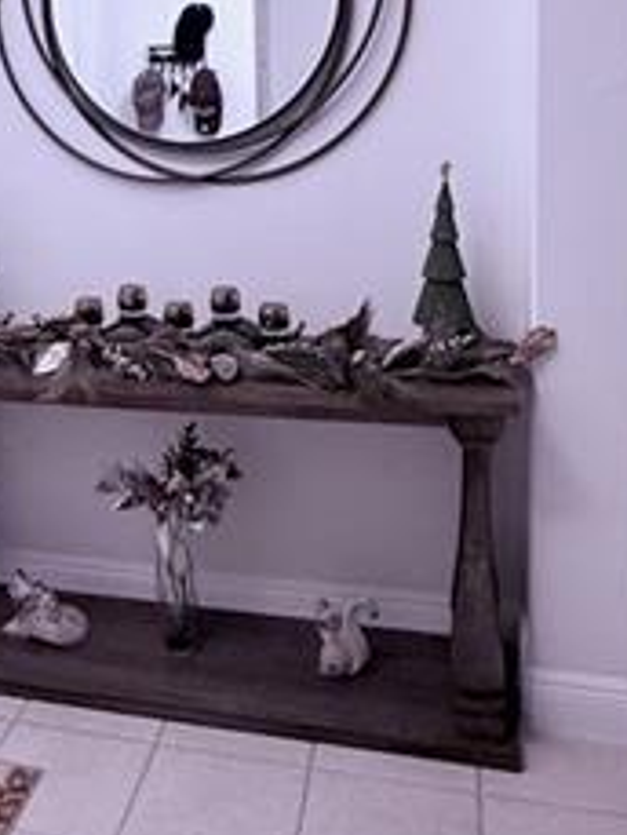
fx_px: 1134
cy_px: 190
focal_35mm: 47
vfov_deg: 39.1
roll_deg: +2.7
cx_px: 91
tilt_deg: -6.7
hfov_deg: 29.9
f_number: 2.2
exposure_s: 1/120
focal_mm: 2.22
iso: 500
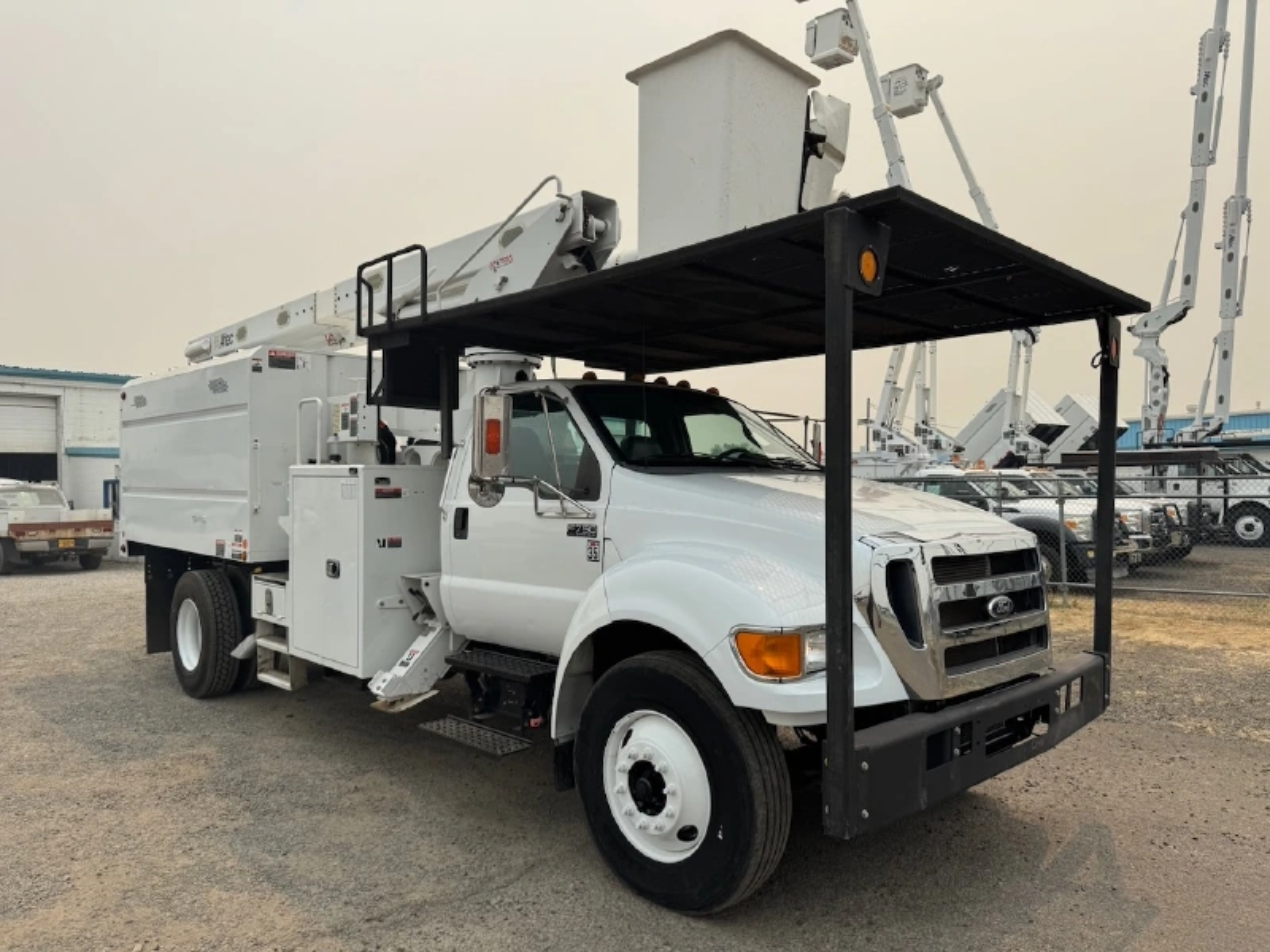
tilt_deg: +2.4
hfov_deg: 71.6
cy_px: 476
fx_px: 881
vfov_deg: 56.8
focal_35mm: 24
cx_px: 635
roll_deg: +2.3
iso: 80
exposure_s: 1/7092
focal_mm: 6.76
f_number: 1.78
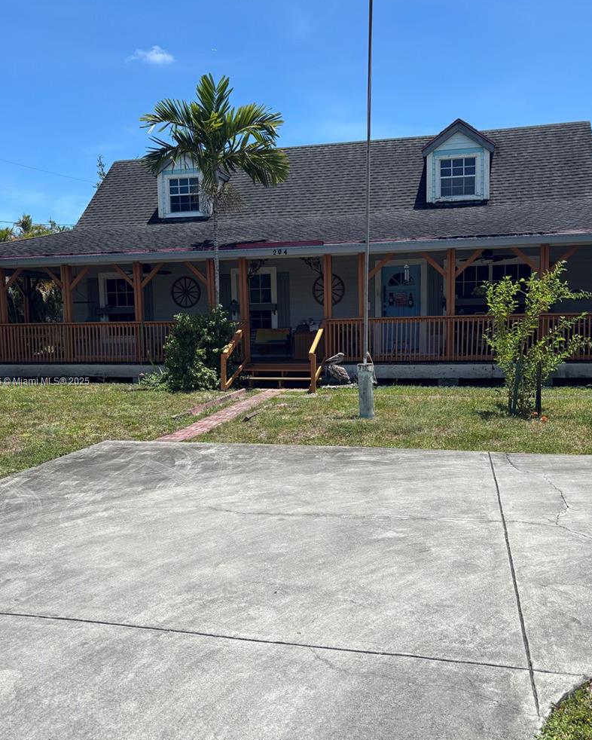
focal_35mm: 31
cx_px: 291
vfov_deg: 57.2
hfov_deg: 47.1
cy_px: 382
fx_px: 679
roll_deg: +0.0
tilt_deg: -6.3
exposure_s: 1/3413
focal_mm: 5.96
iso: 50
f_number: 1.6
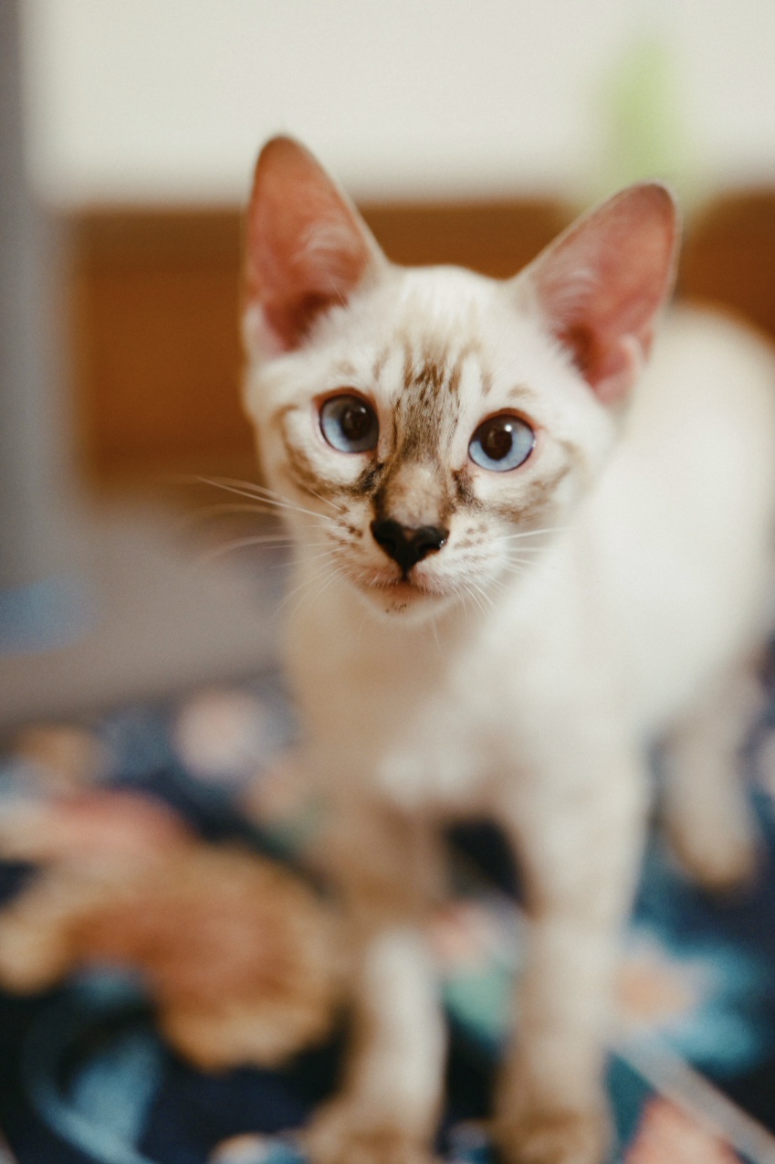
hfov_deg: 37.8
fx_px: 1130
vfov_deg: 54.4
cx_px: 388
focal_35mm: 35
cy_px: 582
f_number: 1.4
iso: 2000
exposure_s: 1/40
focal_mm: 35
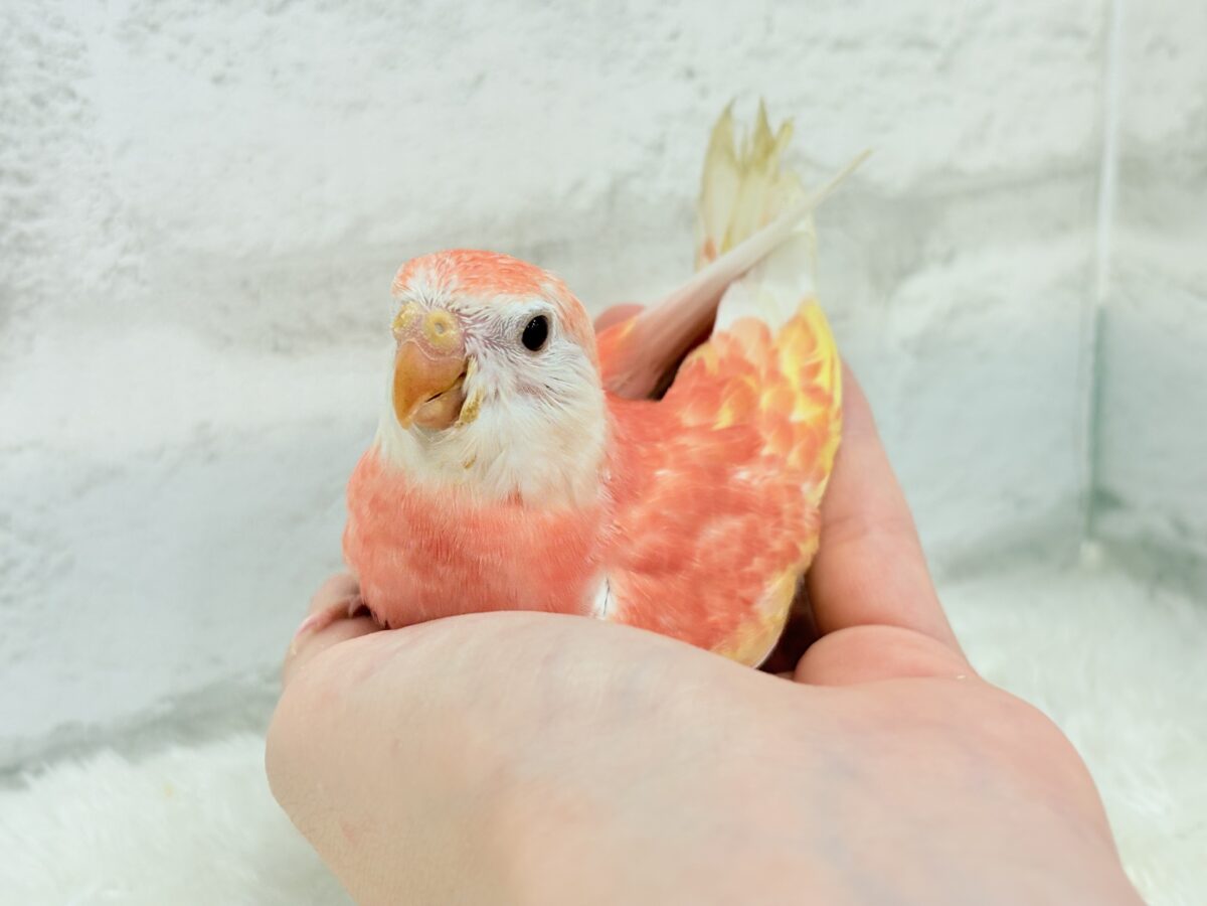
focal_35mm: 52
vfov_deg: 28.0
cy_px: 453
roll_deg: +2.0
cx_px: 604
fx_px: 1813
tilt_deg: -16.9
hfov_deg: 36.8
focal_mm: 5.96
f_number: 1.6
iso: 64
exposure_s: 1/100
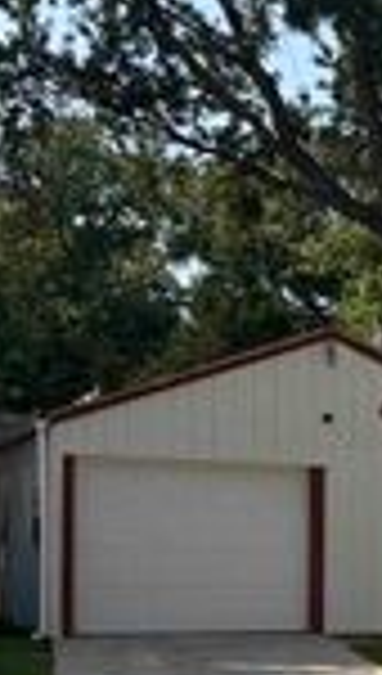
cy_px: 569
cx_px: 1011
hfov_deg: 11.0
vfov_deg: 23.9
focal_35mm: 87
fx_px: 1558
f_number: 1.78
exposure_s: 1/4405
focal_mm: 6.76
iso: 80
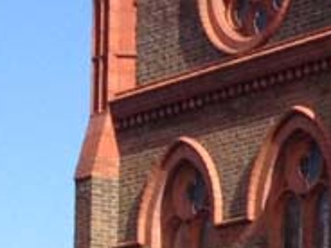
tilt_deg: +10.1
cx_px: 1043
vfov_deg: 6.1
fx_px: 2324
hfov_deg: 7.1
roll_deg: -0.4
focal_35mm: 243
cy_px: 171
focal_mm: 4.28
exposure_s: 1/1381
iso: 50
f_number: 2.4
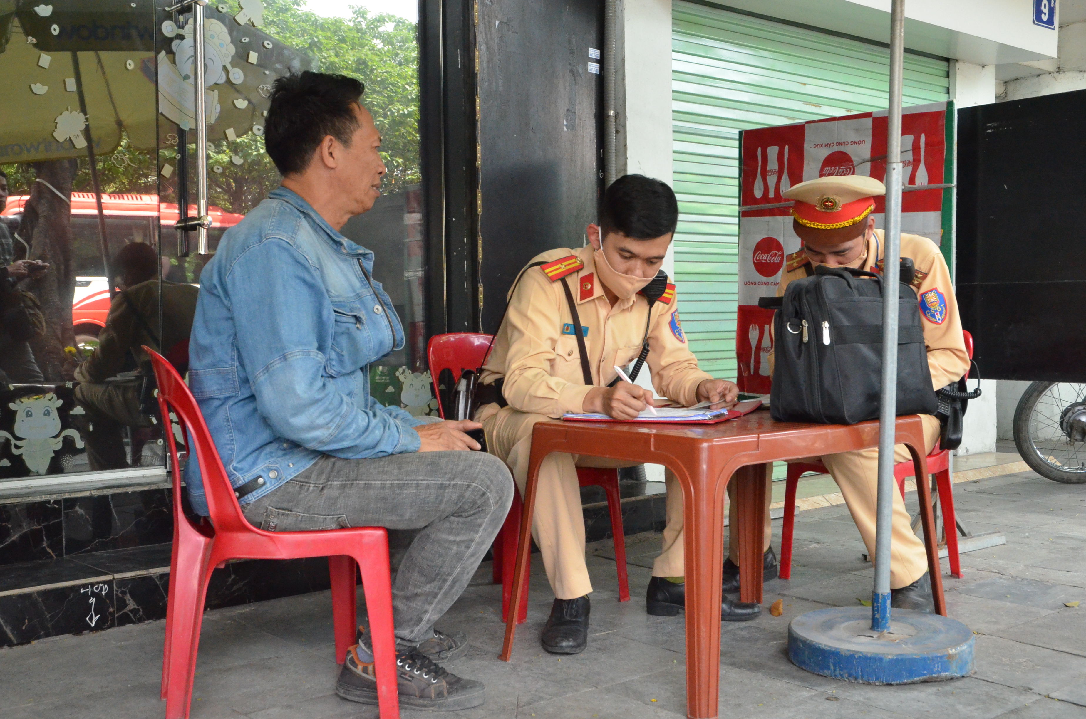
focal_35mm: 44
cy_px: 360
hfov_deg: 45.0
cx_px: 543
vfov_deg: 30.7
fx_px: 1310
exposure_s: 1/320
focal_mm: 29
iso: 4000
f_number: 9
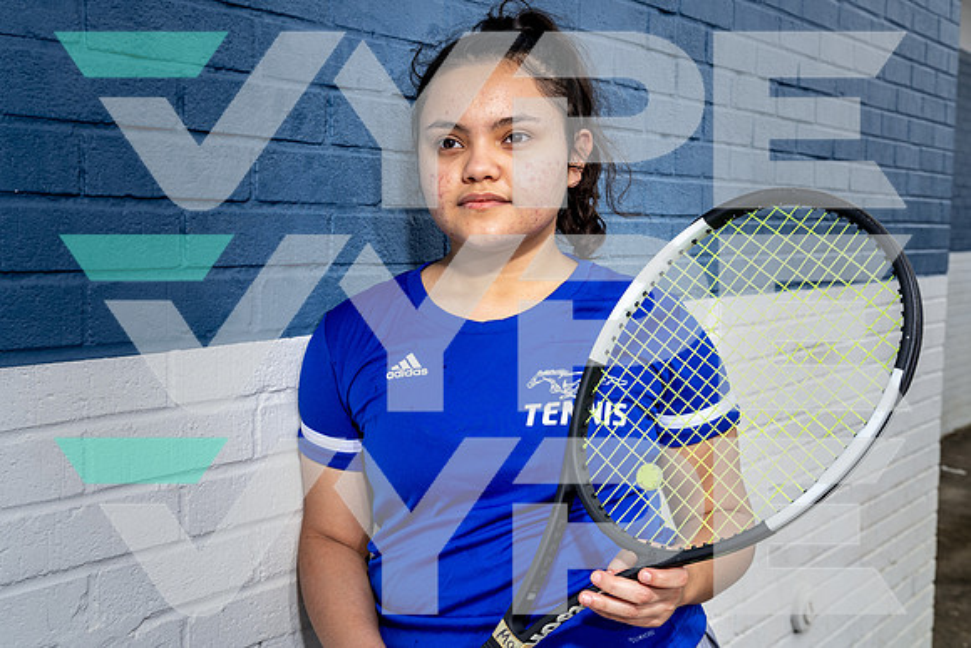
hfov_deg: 47.4
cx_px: 486
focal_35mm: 41
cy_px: 324
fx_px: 1106
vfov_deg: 32.6
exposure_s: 1/125
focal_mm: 41
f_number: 8
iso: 100
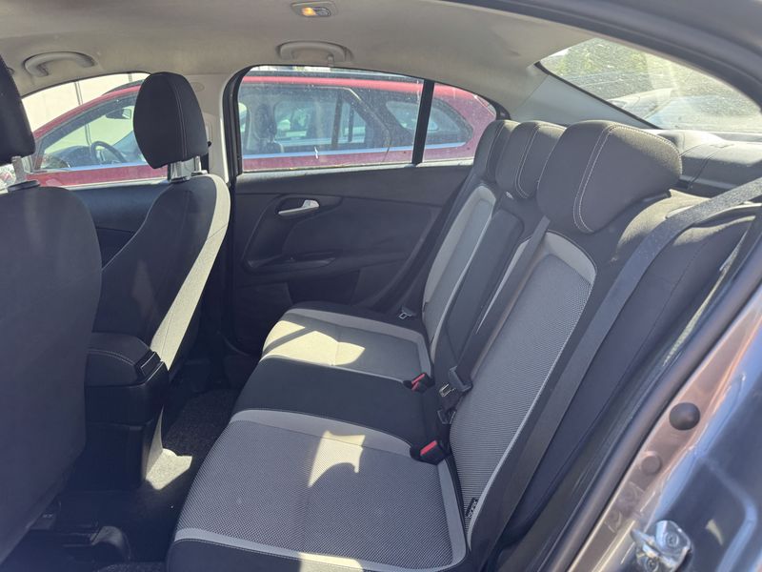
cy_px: 286
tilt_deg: -16.3
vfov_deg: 56.8
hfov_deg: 71.6
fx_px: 528
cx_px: 381
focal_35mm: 24
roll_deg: -2.2
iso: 64
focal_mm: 6.76
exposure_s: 1/148
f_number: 1.78
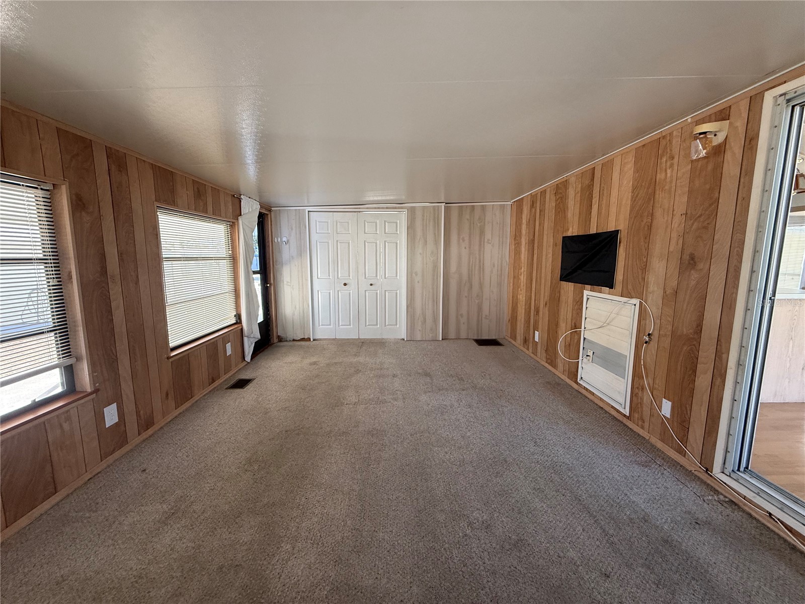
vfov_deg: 85.7
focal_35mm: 14
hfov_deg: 102.1
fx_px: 326
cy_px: 302
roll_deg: -1.5
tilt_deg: -6.9
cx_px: 402
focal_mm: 2.22
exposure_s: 1/99
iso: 160
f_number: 2.2
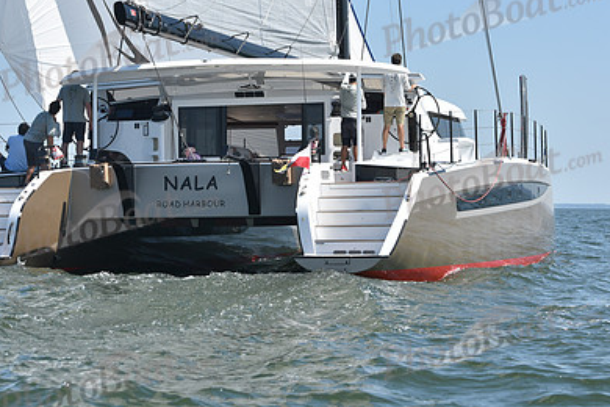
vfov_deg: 13.1
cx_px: 302
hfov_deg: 19.6
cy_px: 120
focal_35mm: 104
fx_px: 1762
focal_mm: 70
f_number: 6.3
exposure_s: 1/1250
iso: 250
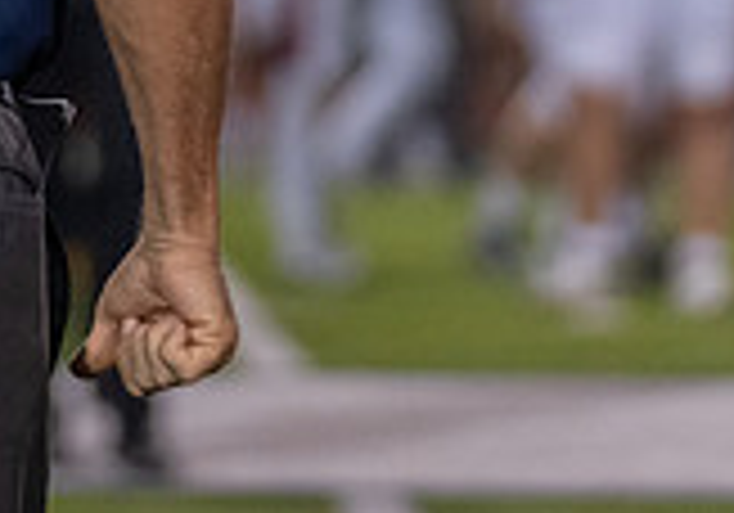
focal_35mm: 611
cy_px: -518
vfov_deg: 2.3
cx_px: 63
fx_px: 12648
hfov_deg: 3.3
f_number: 2.8
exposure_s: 1/1250
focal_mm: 140
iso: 4000
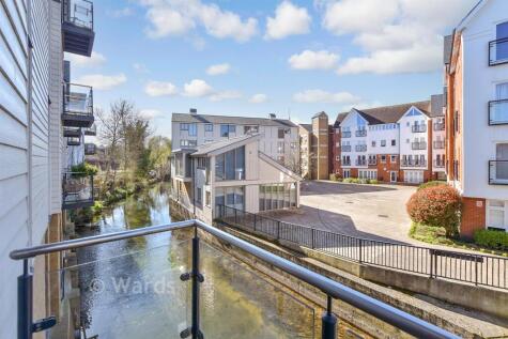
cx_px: 254
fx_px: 212
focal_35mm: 15
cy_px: 170
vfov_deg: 77.4
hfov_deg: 100.4
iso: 320
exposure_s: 1/500
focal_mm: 10
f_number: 6.3
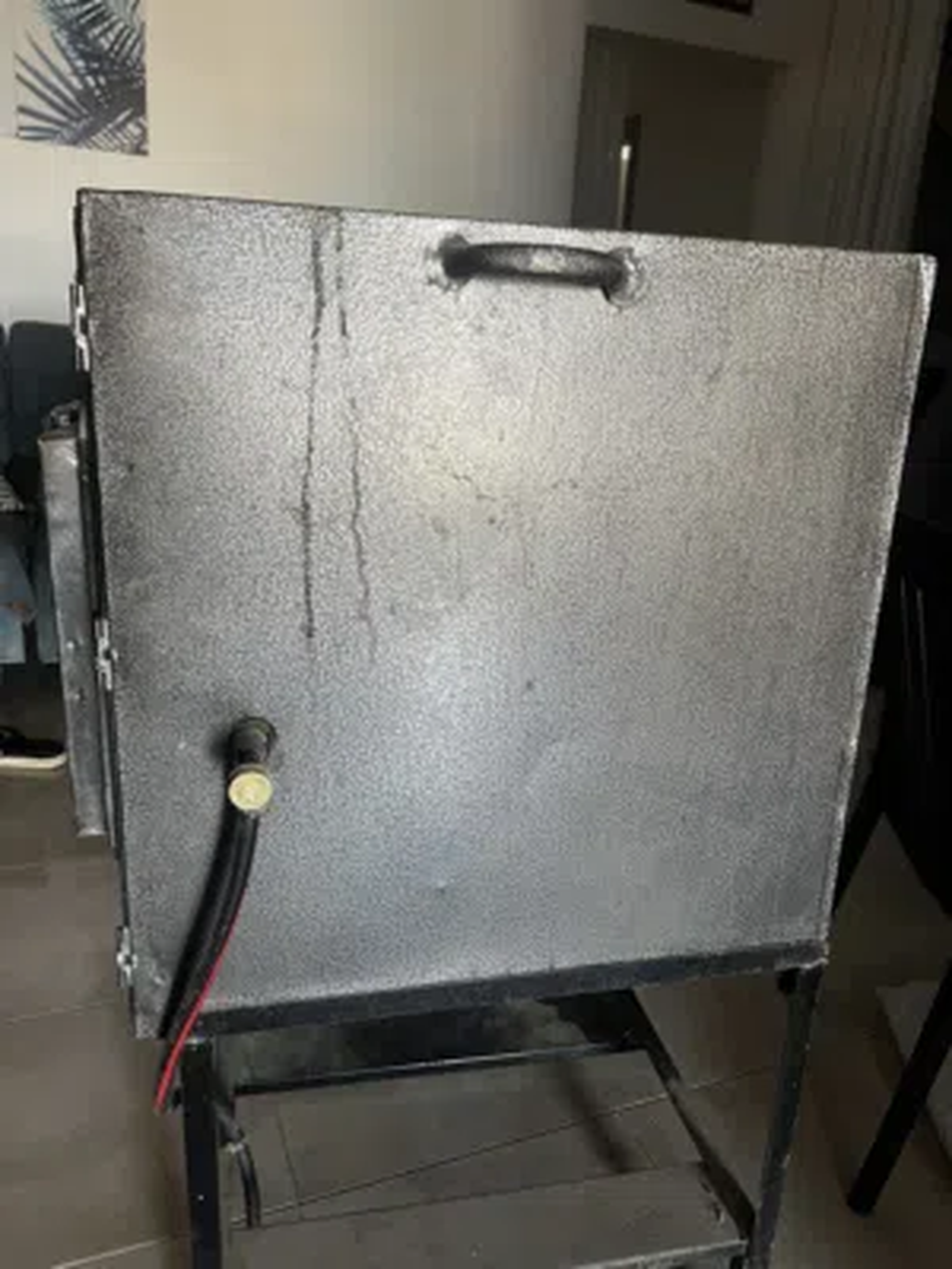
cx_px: 476
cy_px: 634
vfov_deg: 67.3
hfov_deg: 53.1
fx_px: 953
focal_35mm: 26
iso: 125
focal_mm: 5.7
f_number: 1.5
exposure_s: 1/62
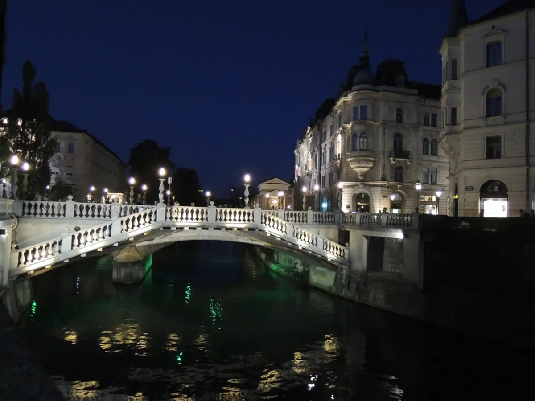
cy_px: 200
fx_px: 371
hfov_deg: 71.6
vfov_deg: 56.8
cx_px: 268
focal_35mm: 24
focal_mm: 4.3
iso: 800
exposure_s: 1/15
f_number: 2
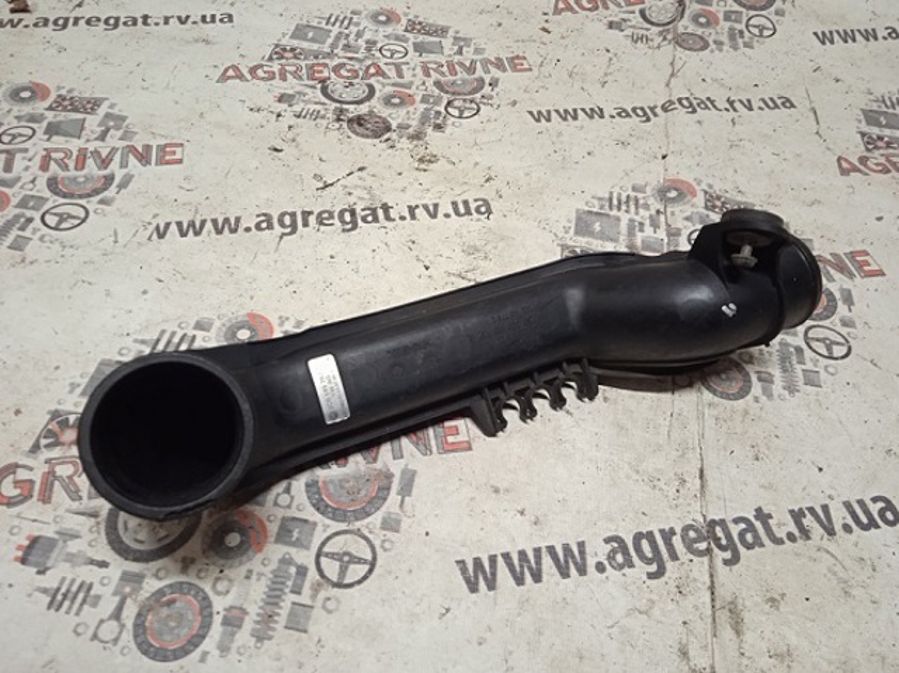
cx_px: 450
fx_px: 727
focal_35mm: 28
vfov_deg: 49.7
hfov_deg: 63.5
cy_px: 336
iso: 484
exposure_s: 1/25
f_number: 2.2
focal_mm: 3.43
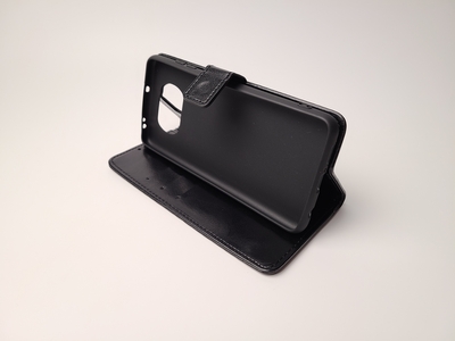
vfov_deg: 53.1
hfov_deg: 67.3
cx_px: 228
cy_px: 170
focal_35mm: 26
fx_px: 342
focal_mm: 5.4
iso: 64
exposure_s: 1/50
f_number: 1.8
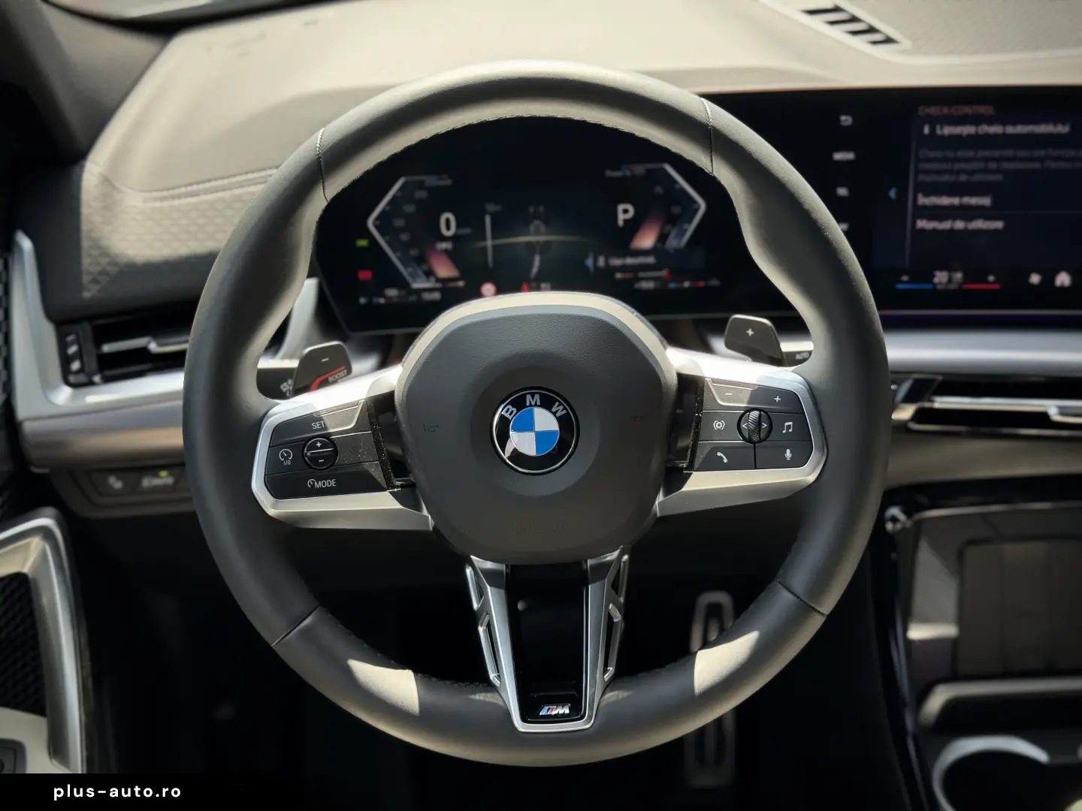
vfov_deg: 30.3
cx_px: 541
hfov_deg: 39.7
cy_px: 406
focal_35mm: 48
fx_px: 1500
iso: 64
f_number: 1.78
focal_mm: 6.76
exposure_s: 1/281
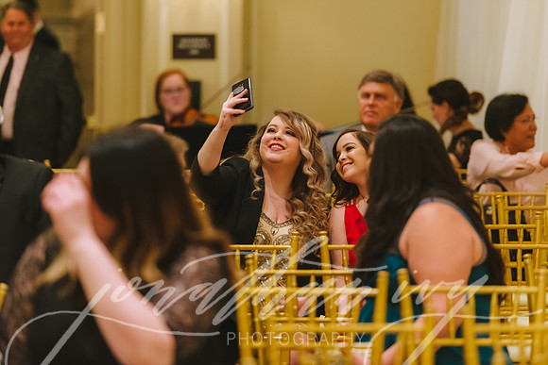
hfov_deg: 11.4
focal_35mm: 180
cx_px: 274
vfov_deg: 7.6
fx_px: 2741
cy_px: 182
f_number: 2.8
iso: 2000
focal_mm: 180
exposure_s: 1/200
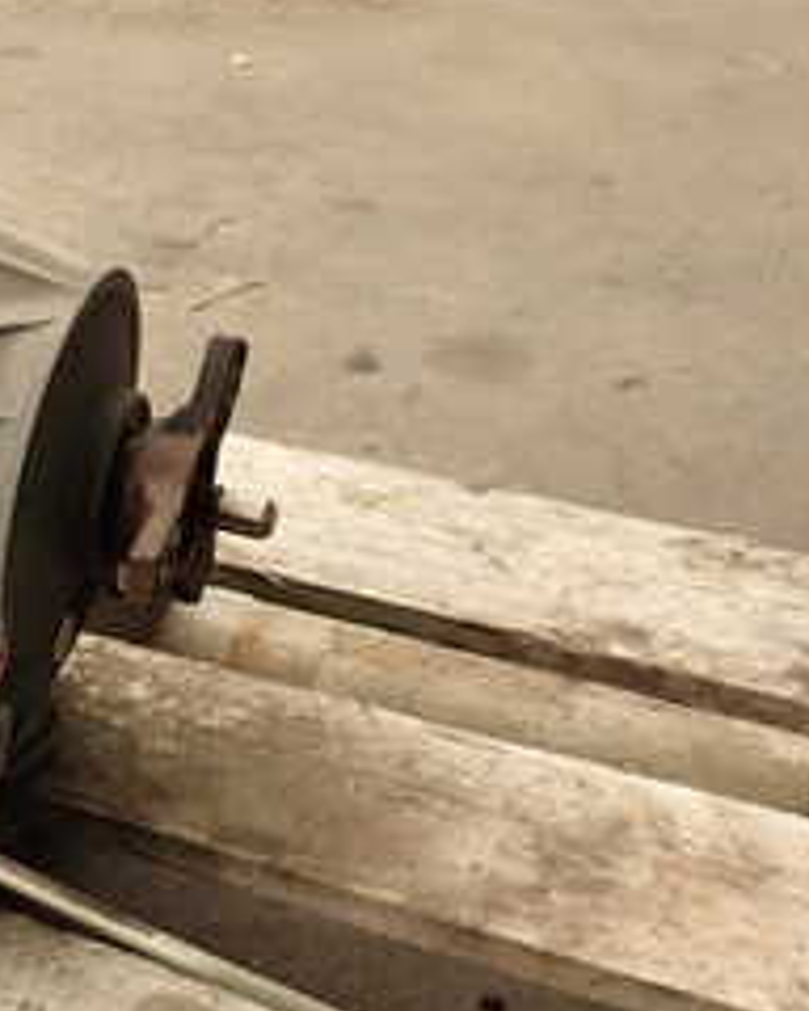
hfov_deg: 22.2
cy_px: 556
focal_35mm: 61
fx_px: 1826
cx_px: -270
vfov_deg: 30.9
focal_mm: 4.5
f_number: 2.8
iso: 100
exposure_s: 1/80
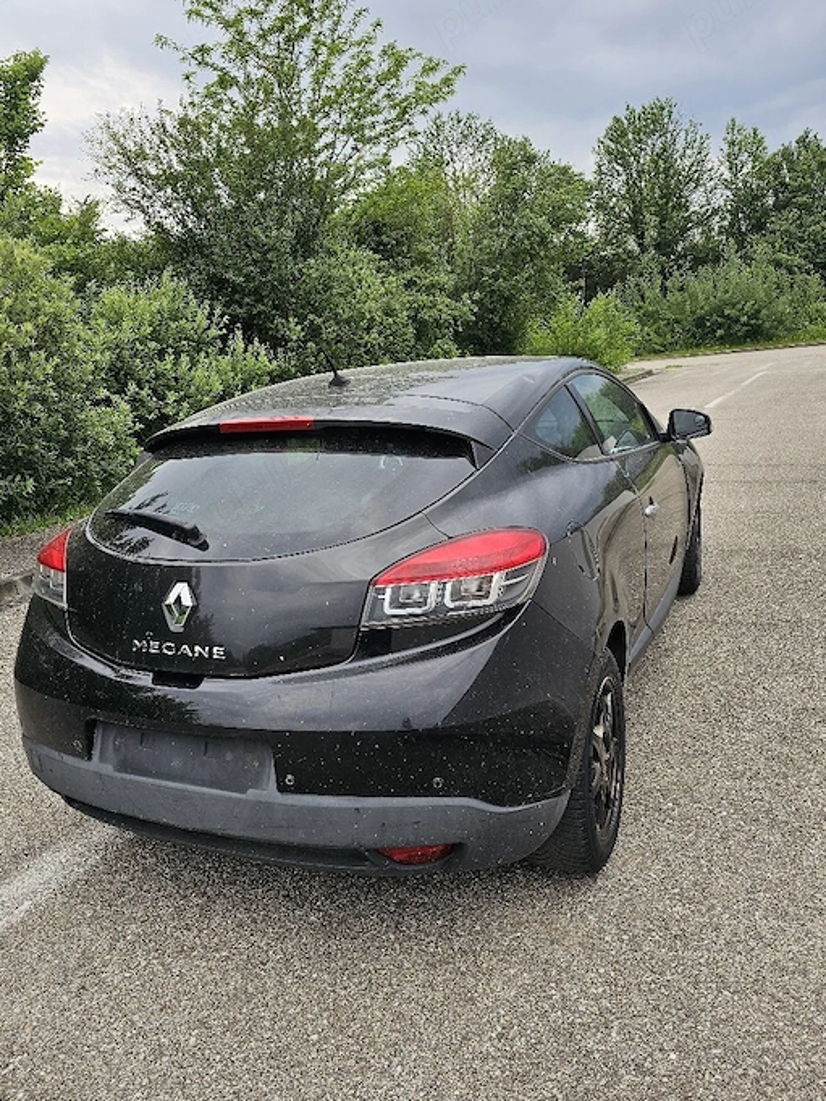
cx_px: 349
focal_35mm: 27
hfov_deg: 51.2
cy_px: 506
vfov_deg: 65.2
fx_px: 859
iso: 16
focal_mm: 6.3
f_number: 1.7
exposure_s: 1/101
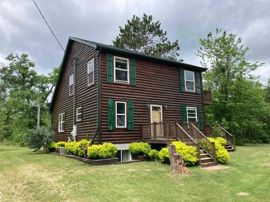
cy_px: 101
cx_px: 135
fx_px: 218
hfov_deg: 63.4
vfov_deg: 49.7
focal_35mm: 28
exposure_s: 1/759
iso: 20
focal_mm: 3.99
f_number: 1.8
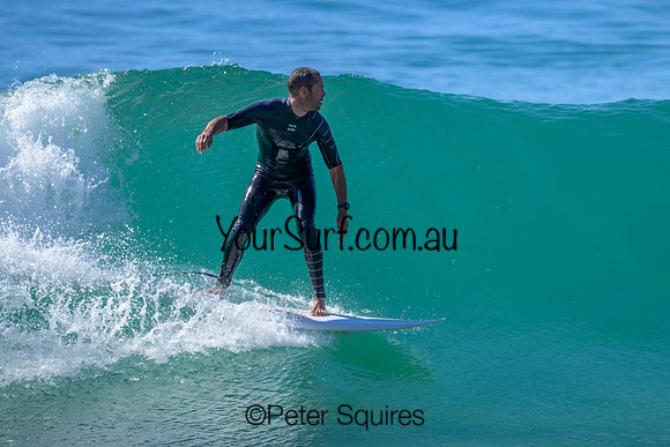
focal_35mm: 1082
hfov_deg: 1.9
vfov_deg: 1.3
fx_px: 20143
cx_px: 385
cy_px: 235
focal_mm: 800
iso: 360
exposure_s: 1/2000
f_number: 6.3
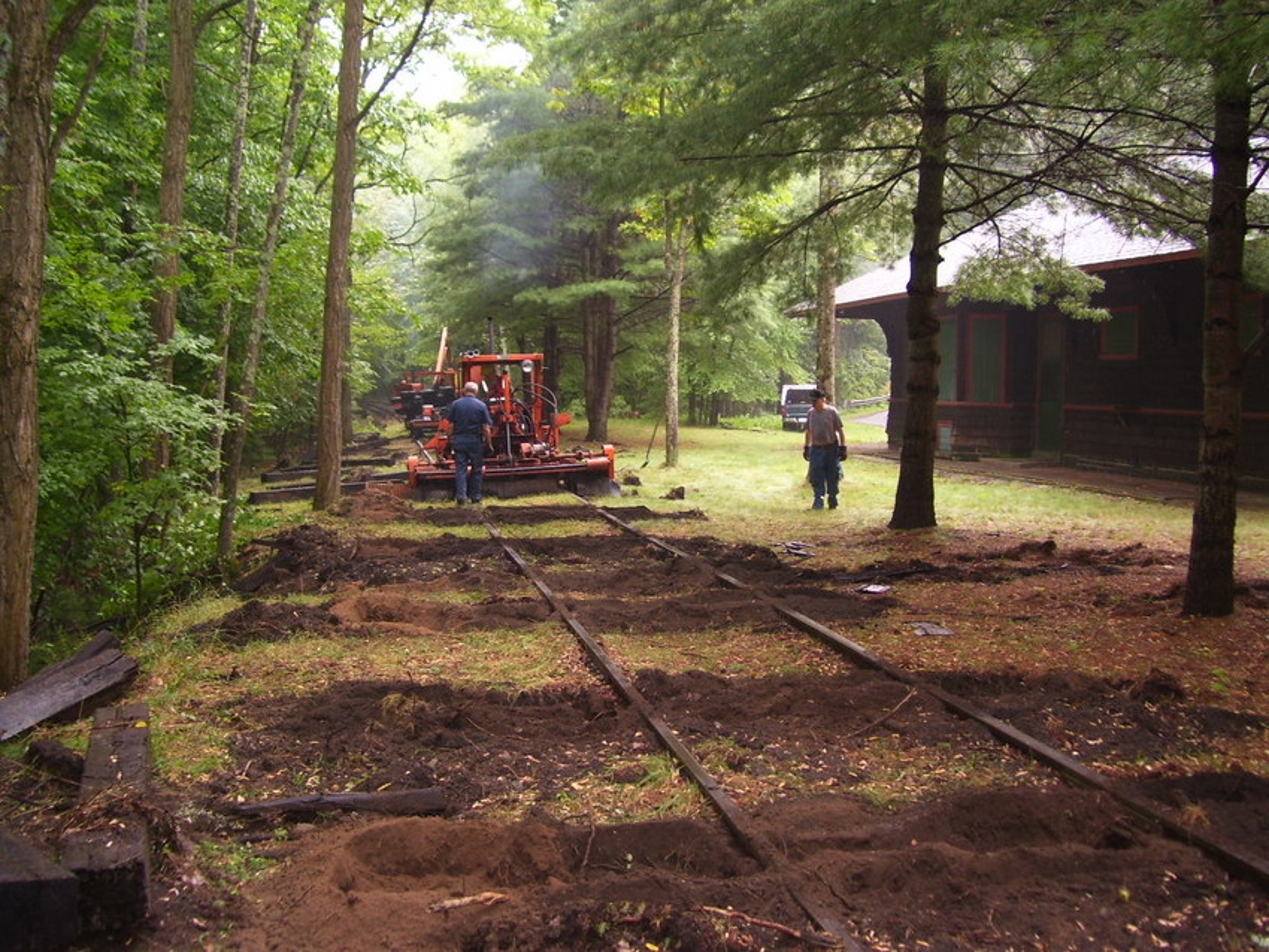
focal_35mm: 37
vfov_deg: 38.7
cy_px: 476
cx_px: 634
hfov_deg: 50.1
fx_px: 1357
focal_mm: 6
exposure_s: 1/60
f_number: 2.7
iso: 80
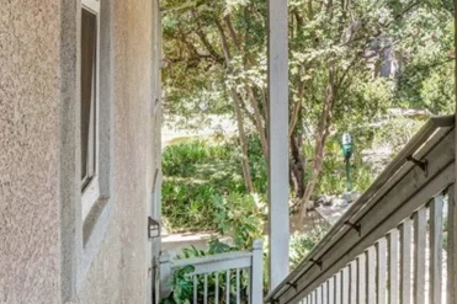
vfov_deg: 38.8
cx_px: 274
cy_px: 140
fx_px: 431
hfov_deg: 55.4
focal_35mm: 34
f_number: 8
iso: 1000
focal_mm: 10
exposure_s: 1/160
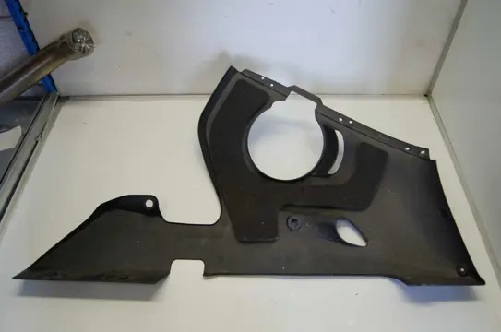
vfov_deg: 45.5
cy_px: 166
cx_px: 250
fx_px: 396
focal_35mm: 28
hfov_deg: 64.6
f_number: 4
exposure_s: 1/60
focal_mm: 19
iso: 400
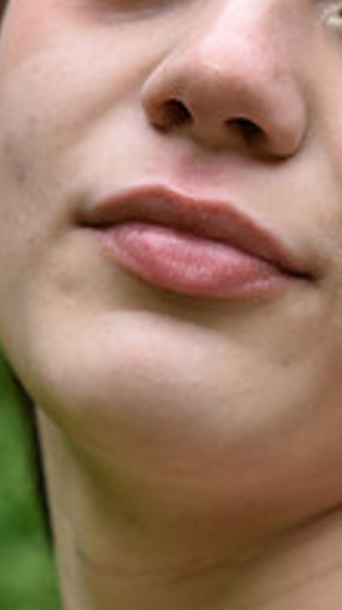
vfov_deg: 8.2
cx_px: 223
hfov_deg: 4.6
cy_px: 89
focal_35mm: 261
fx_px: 4219
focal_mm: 85
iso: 200
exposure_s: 1/200
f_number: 6.3
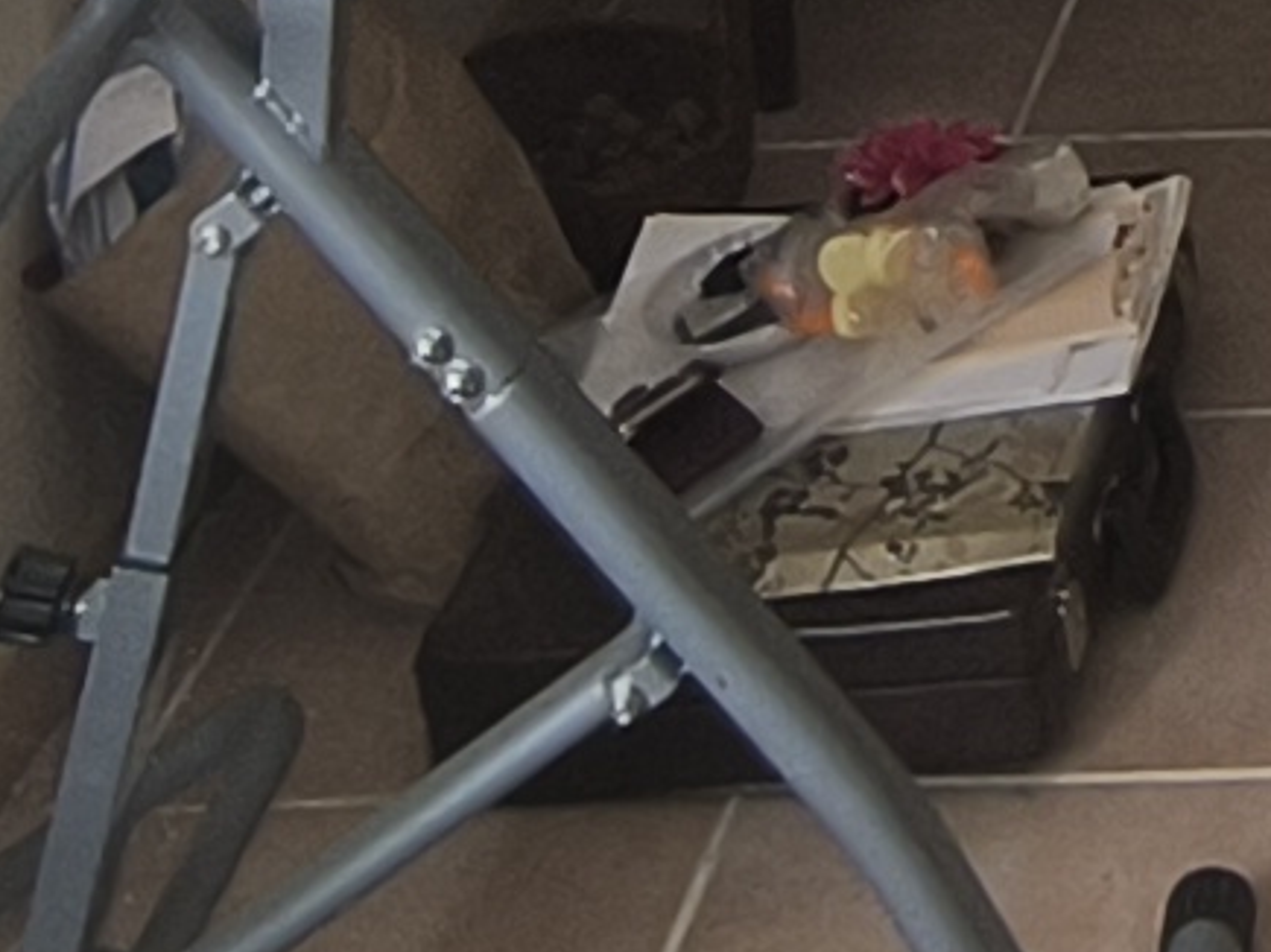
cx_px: 2034
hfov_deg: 15.0
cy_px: -1539
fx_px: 4405
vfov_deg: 10.2
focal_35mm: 120
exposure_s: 1/50
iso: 50
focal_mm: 1.65
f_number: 2.2
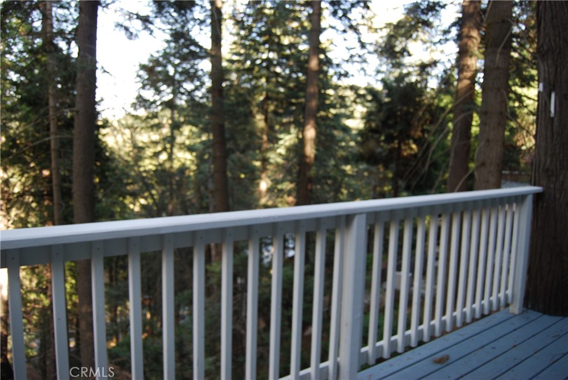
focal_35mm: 27
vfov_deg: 48.0
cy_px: 190
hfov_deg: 67.3
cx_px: 284
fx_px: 426
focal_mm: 18
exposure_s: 1/60
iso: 200
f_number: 4
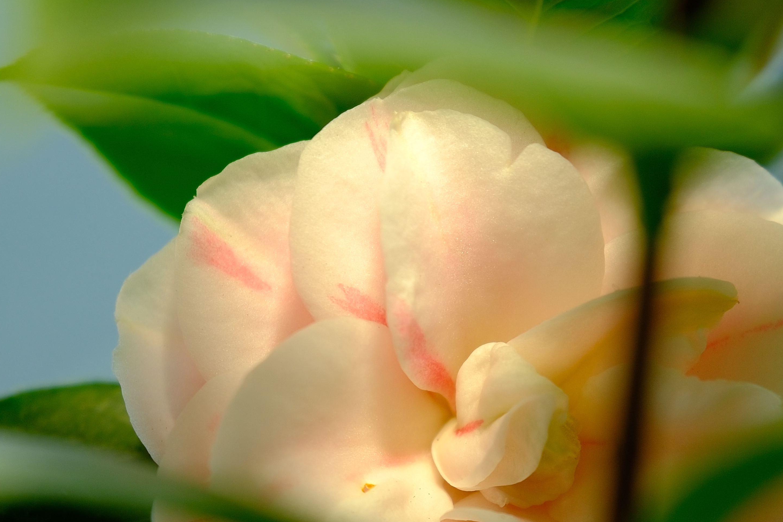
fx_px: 4807
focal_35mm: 221
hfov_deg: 9.3
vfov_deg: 6.2
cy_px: 612
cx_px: 479
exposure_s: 1/180
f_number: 2.8
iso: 125
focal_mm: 55
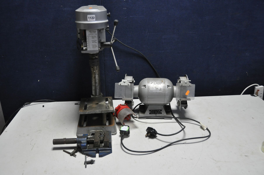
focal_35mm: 33
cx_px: 132
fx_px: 242
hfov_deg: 57.3
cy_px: 88
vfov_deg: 39.9
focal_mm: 22
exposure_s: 1/40
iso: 800
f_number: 3.8
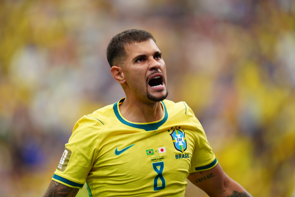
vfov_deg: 3.4
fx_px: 3278
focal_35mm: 400
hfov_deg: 5.2
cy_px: 98
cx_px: 148
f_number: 2.8
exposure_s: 1/2000
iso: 1250
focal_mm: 400
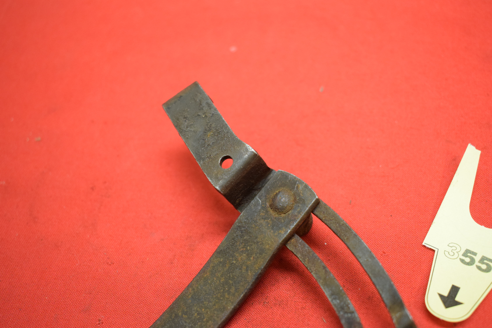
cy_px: 164
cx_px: 246
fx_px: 615
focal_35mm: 45
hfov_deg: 43.6
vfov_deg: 29.9
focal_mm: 30
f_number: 5
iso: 2000
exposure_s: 1/100
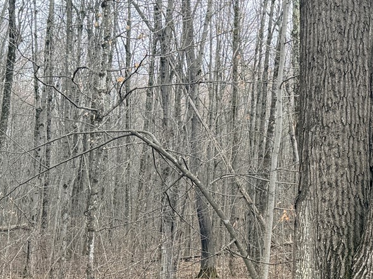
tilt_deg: +9.3
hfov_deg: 22.9
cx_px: 343
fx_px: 894
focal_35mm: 83
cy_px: 69
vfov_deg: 17.7
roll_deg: +0.7
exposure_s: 1/412
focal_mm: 6.76
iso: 100
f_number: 1.78
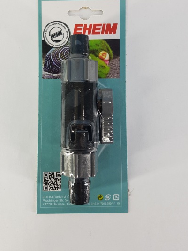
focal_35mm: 34
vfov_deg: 53.4
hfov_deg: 41.7
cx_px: 82
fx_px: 246
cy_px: 96
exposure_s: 1/103
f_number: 1.7
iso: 50
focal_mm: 4.2
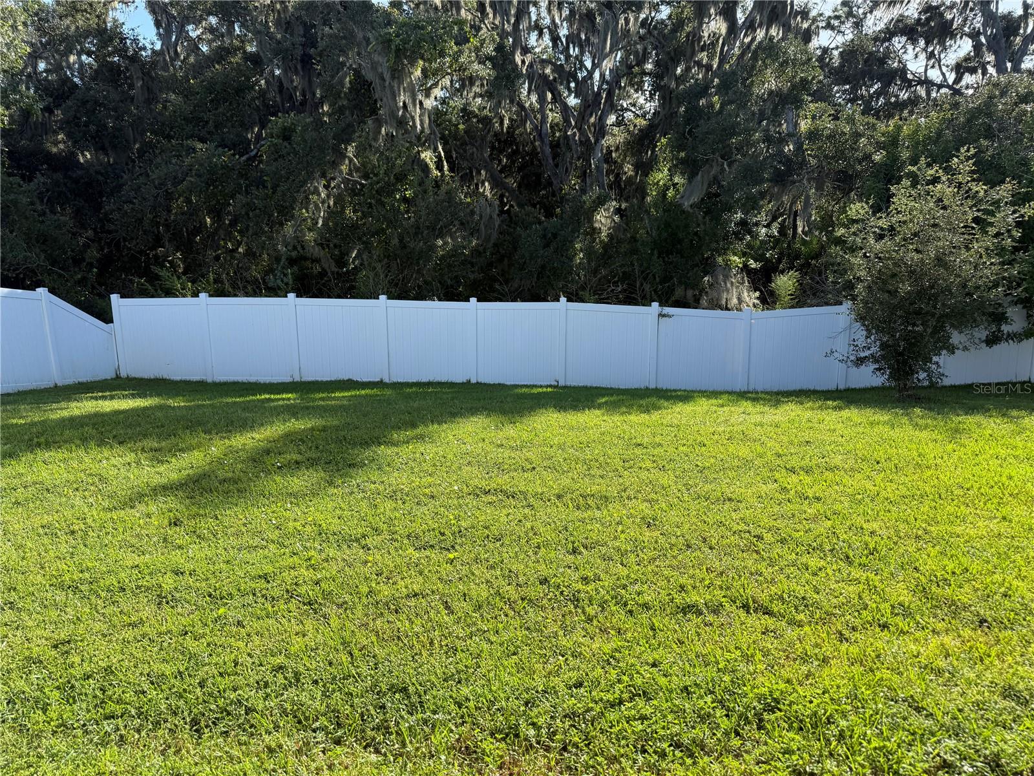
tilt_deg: -11.9
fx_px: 717
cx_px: 517
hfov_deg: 71.6
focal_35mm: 24
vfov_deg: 56.8
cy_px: 388
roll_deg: -0.1
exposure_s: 1/1553
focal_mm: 6.76
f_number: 1.78
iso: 80
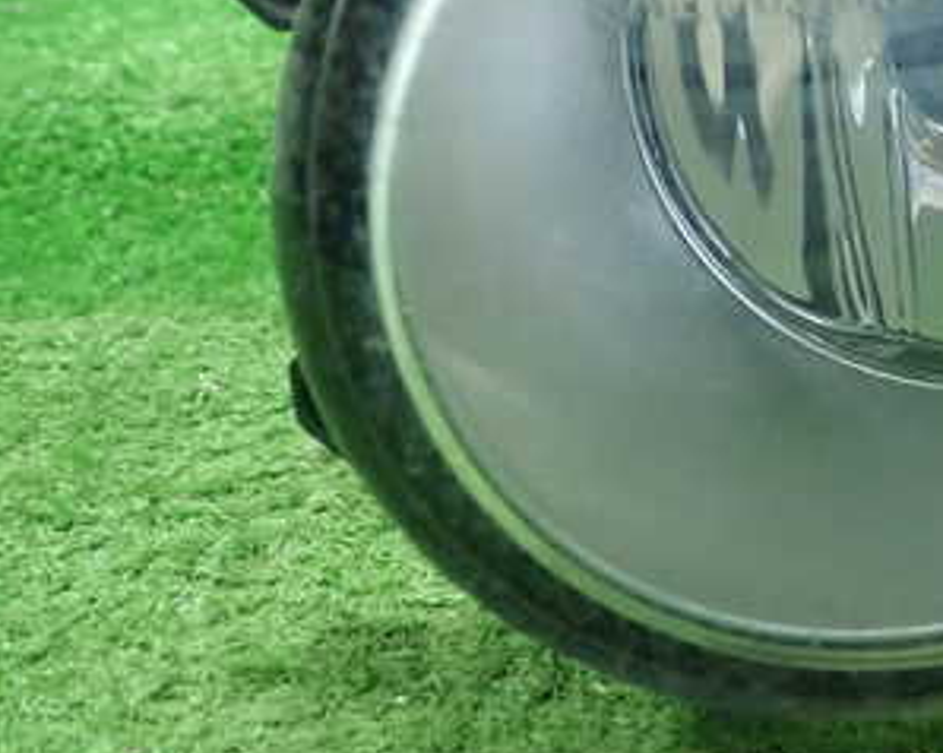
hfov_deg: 30.0
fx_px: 1646
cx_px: 921
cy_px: 218
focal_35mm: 59
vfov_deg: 25.6
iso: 640
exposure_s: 1/125
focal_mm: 5.5
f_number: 2.3
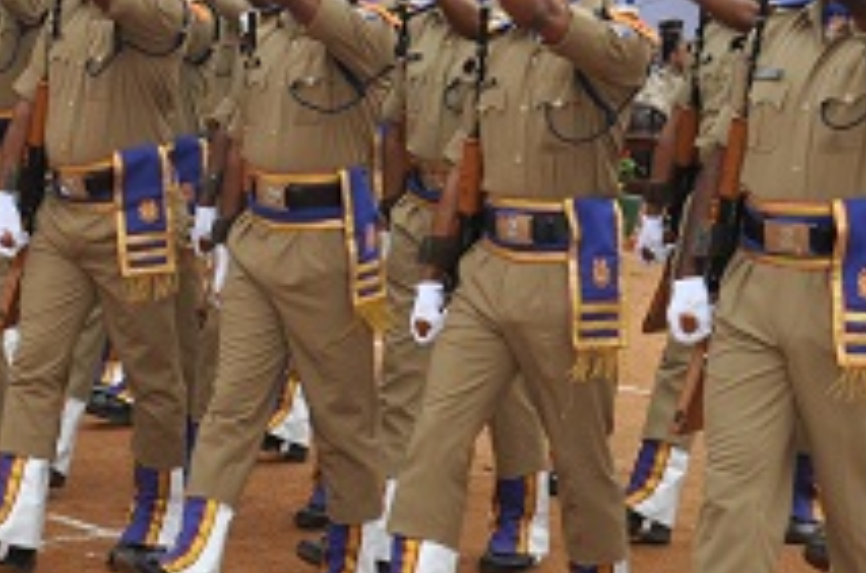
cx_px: -159
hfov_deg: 17.9
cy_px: 85
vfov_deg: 12.4
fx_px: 2616
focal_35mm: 109
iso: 200
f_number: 9
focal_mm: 24
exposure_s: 1/200
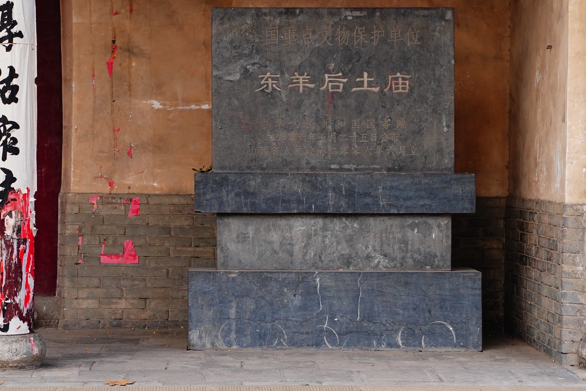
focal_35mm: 102
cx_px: 272
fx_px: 1661
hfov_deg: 20.0
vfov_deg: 13.4
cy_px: 168
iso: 800
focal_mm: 71
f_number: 5
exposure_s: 1/800
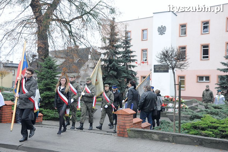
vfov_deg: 34.1
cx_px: 114
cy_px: 76
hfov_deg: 49.6
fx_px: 247
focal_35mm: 39
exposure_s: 1/200
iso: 1600
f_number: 7.1
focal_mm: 26
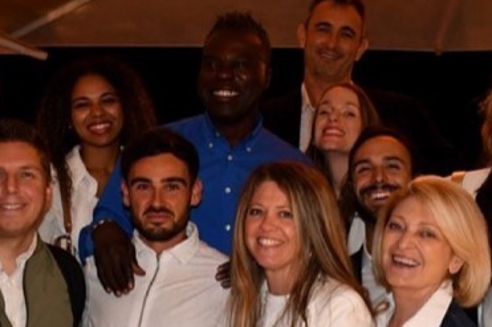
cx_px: 237
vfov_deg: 12.9
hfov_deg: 19.5
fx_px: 1434
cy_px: 290
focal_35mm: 105
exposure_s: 1/50
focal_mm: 26
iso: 2500
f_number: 4.5
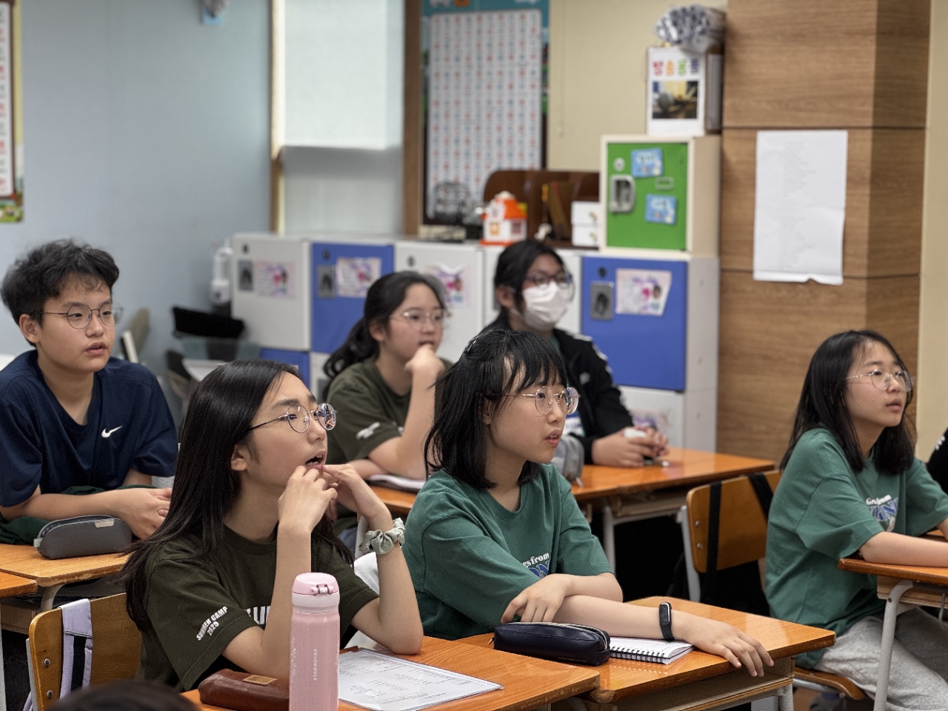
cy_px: 356
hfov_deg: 25.3
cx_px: 474
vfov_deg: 19.1
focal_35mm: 77
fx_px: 2109
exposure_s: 1/60
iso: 160
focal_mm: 9
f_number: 2.8
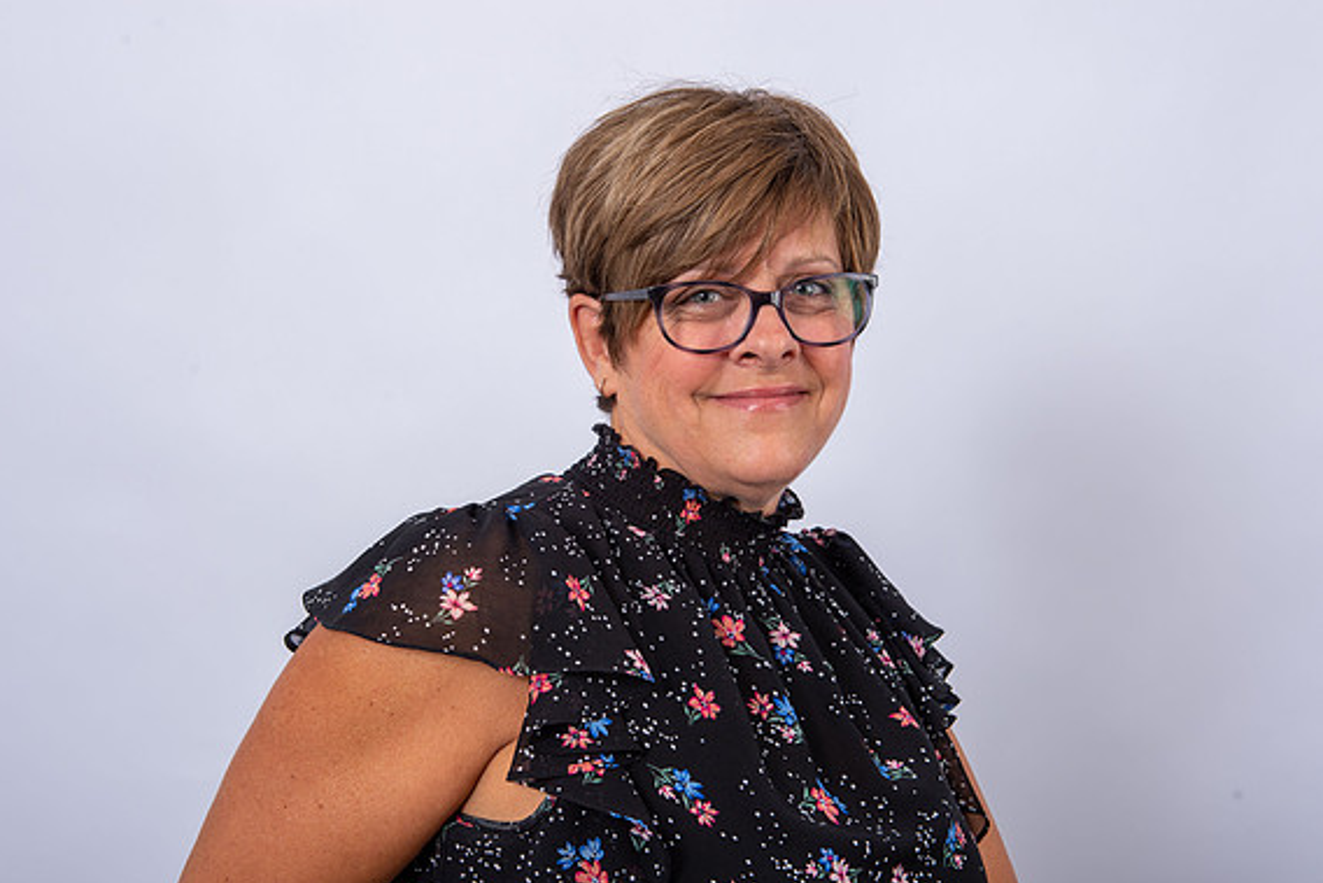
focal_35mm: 51
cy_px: 447
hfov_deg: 38.9
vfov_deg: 26.5
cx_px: 650
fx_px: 1875
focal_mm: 50
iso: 160
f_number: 8
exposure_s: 1/250
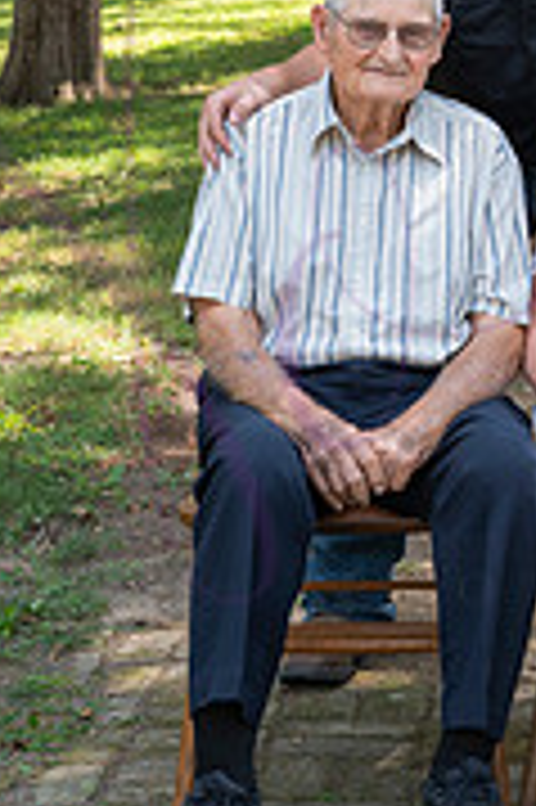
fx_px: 3379
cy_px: 14
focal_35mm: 151
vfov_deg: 13.4
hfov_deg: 9.0
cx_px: 459
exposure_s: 1/100
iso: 400
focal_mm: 60
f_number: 8
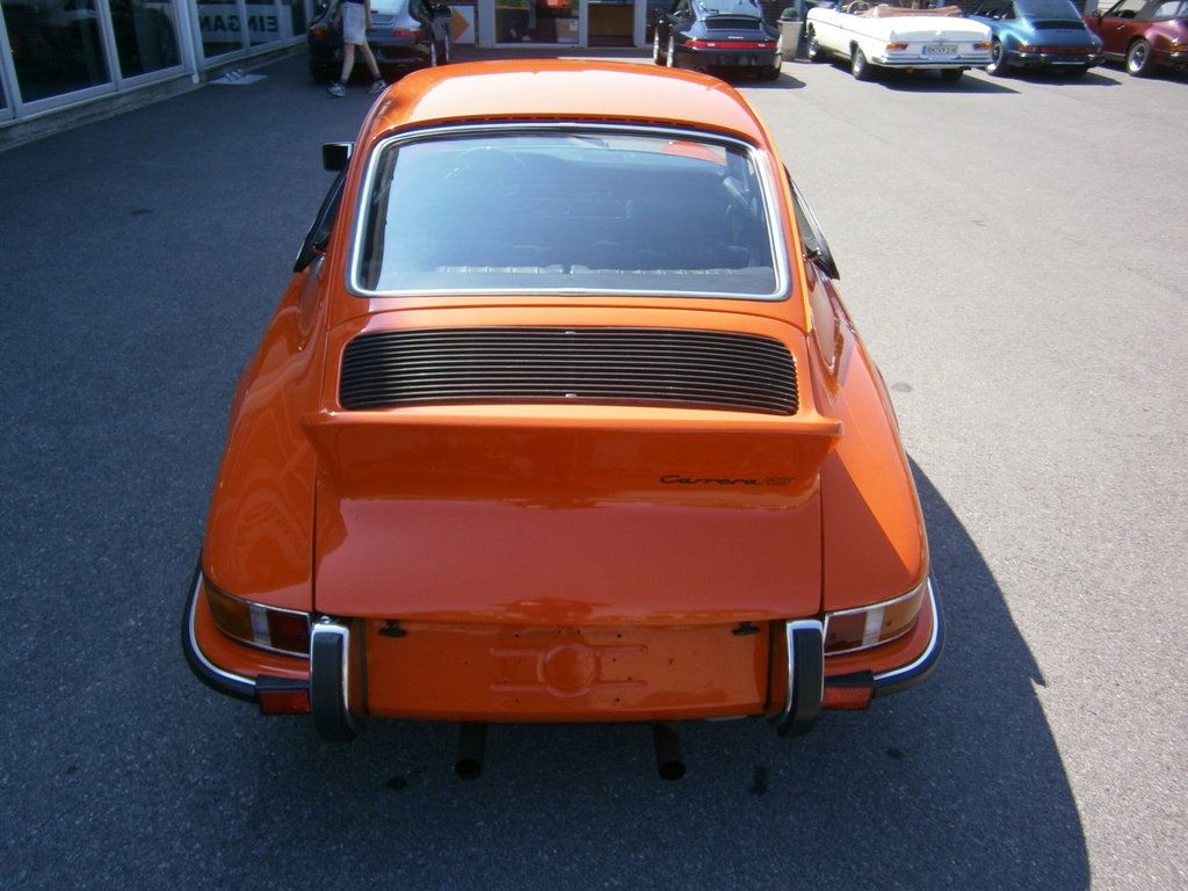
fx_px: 892
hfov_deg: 67.3
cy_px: 446
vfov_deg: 53.1
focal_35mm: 26
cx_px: 594
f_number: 2.8
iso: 80
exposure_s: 1/400
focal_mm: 4.7
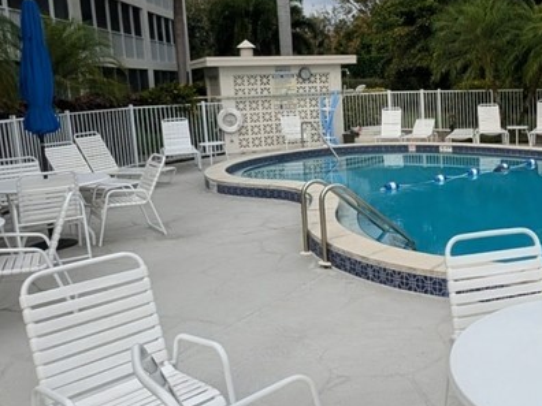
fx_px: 485
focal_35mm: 31
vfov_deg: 45.4
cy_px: 215
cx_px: 361
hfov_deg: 57.1
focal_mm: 2.02
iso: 52
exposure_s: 1/1721
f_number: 1.7
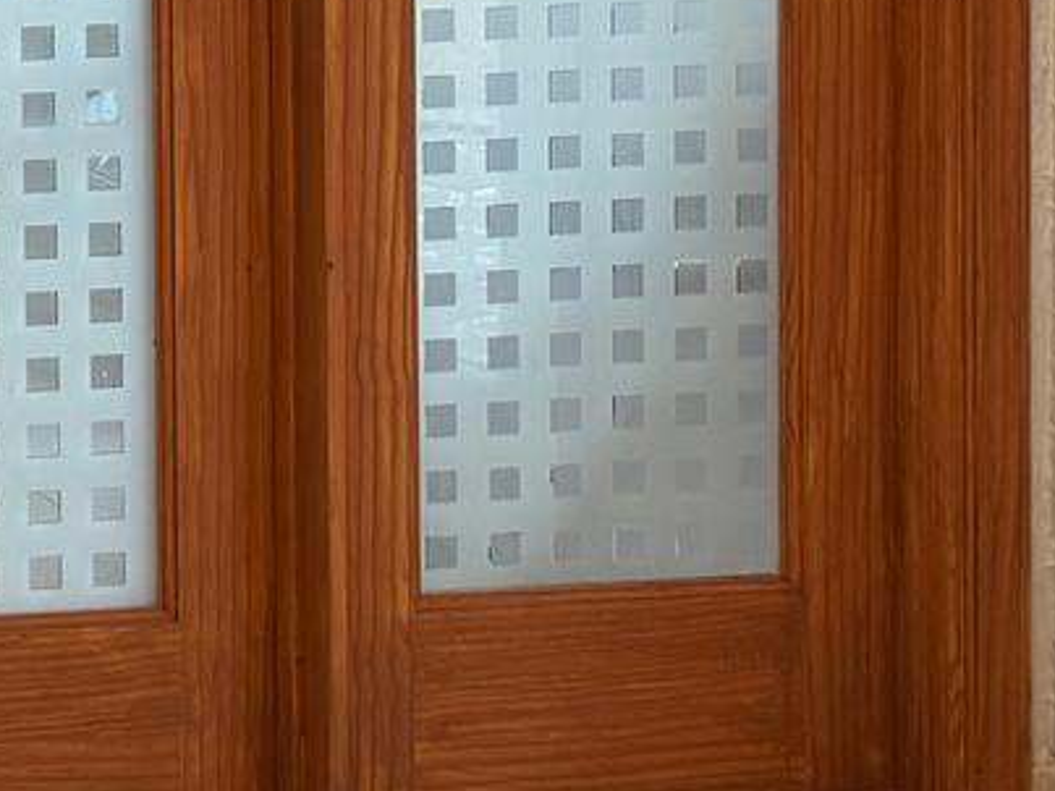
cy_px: -542
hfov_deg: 12.6
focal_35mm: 122
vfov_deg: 11.4
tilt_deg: -1.3
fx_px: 3717
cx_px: -1482
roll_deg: +1.4
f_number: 1.78
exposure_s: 1/60
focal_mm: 6.76
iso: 125
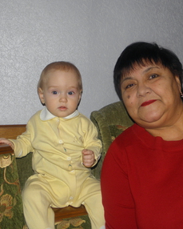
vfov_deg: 42.9
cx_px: 121
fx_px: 291
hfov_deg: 34.6
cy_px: 109
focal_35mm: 43
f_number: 3.5
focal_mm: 5
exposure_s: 1/30
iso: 100
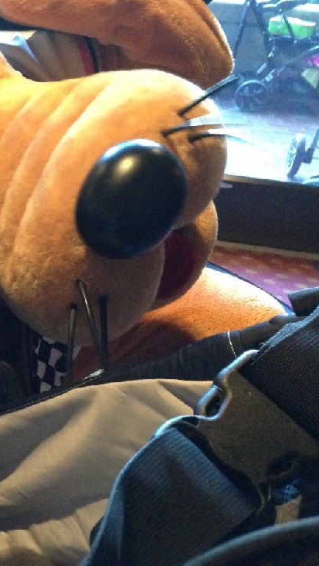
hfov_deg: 22.7
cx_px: -55
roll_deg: -2.8
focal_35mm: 49
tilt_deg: -28.5
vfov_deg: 42.1
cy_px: 281
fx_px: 736
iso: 640
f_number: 2.4
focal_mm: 4.12
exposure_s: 1/15
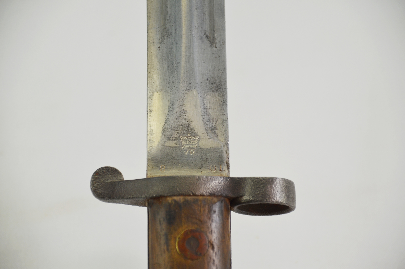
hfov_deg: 10.2
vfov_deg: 6.8
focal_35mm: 202
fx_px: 2273
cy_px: 134
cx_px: 202
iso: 450
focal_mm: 135
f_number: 5.6
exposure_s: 1/250
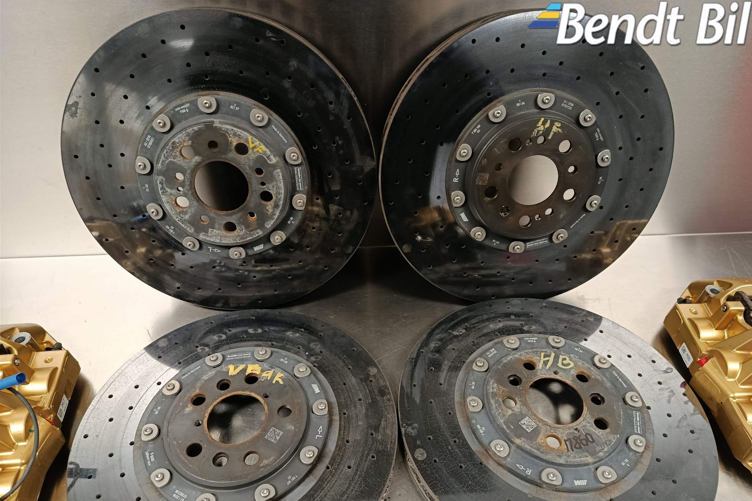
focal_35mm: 25
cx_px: 376
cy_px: 281
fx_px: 522
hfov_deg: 71.5
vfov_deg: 51.2
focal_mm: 5.24
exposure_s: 1/50
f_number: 1.7
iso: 1037
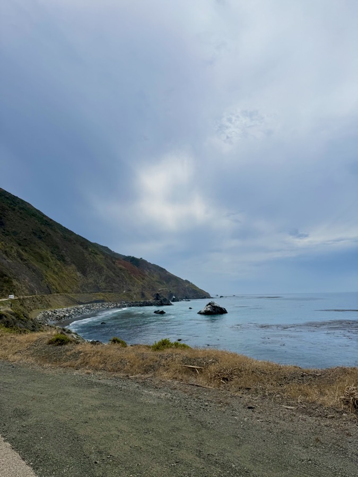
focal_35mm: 24
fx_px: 331
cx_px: 179
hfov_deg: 56.8
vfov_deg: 71.6
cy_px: 238
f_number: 1.78
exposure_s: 1/14286
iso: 80
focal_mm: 6.76
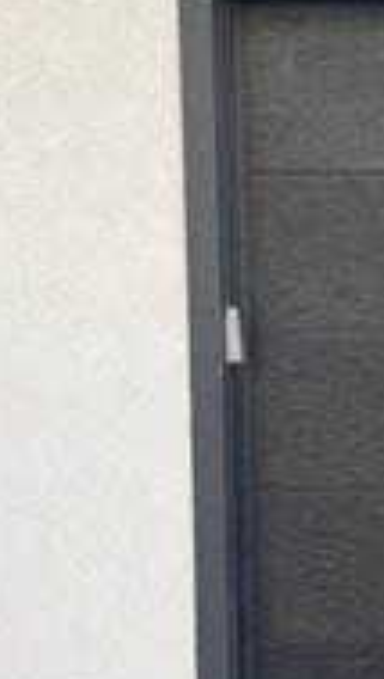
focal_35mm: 106
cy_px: 438
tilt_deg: -7.4
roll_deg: +0.0
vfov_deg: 20.1
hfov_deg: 11.0
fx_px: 1909
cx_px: 614
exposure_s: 1/765
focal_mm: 6.76
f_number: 1.78
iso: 80
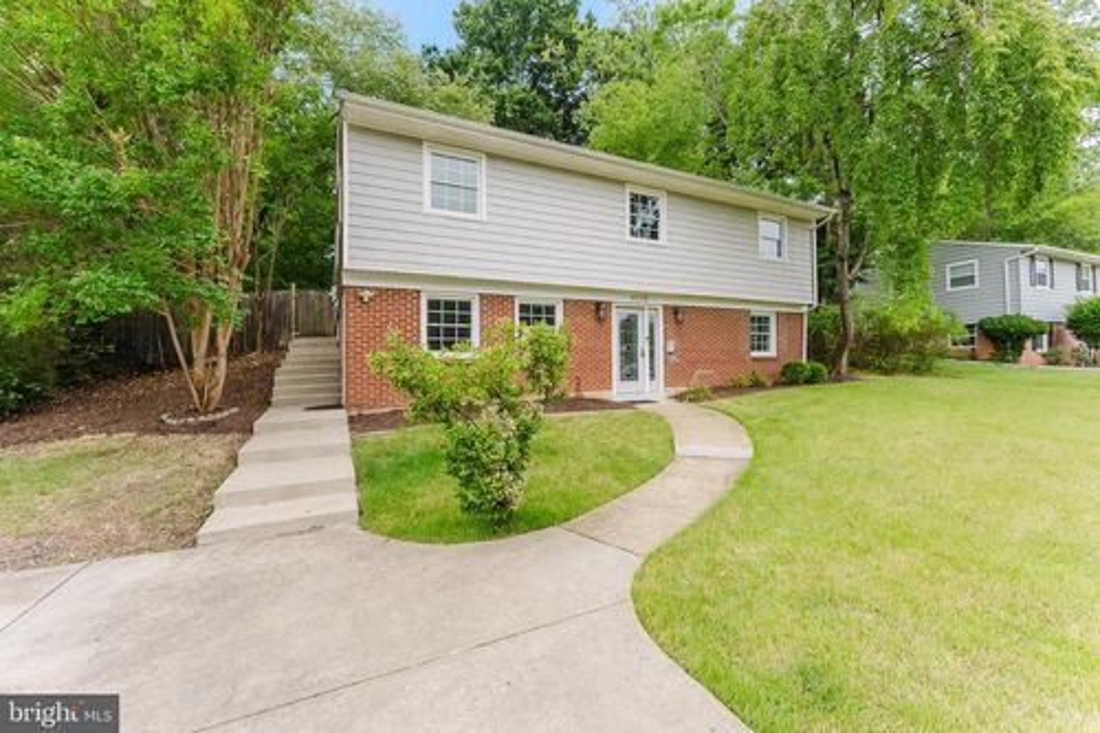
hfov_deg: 104.3
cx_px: 550
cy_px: 366
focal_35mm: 14
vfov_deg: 81.2
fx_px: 428
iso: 1000
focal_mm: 14
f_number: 9
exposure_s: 1/1000
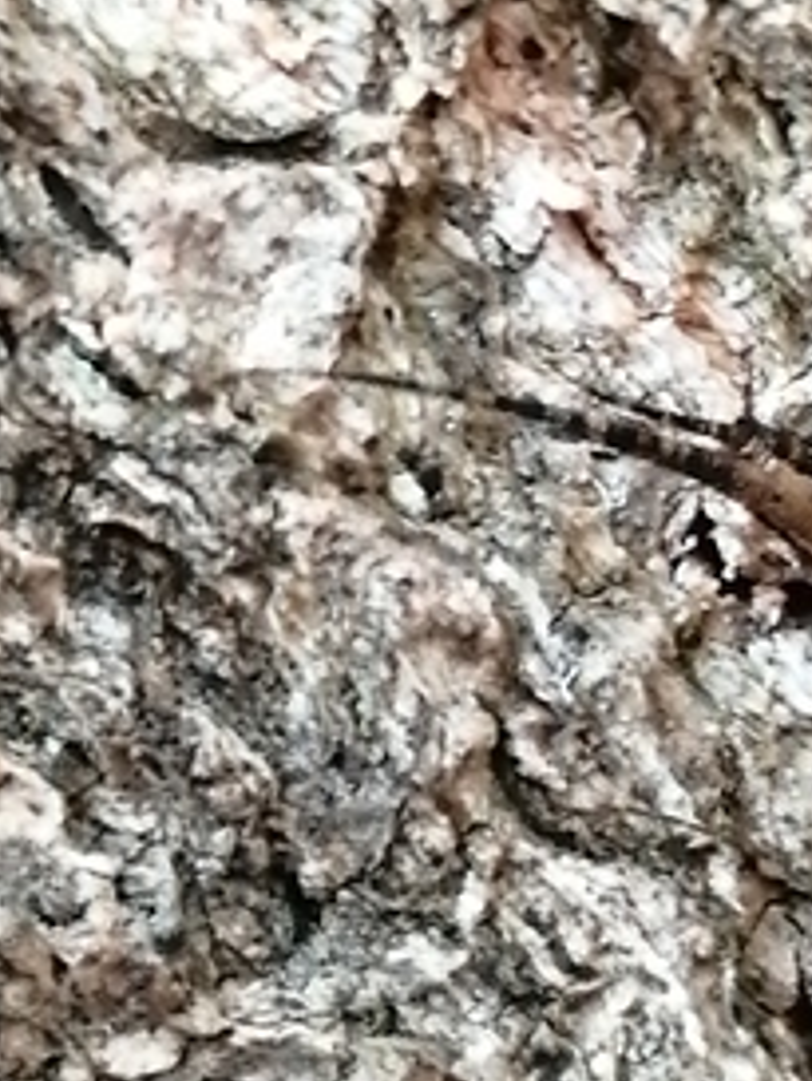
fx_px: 6375
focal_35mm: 204
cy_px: 420
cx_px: 753
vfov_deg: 9.7
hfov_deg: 7.3
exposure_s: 1/100
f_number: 1.8
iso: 80
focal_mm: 3.46
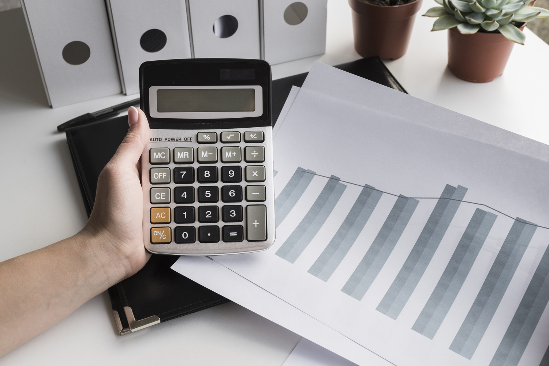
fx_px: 763
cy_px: 183
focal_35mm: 50
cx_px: 274
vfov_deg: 27.0
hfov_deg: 39.6
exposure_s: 1/100
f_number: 5
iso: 400
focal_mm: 50
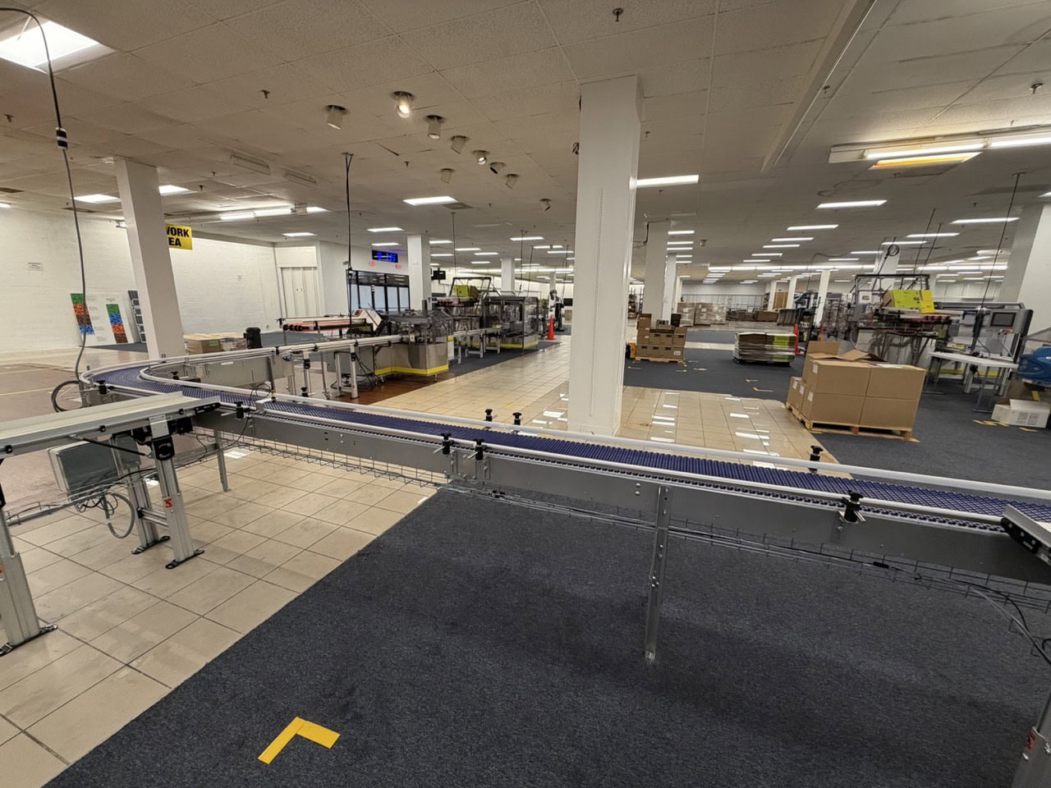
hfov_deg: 102.1
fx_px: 425
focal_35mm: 14
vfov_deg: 85.7
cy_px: 394
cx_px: 526
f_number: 2.2
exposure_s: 1/60
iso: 160
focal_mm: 2.2
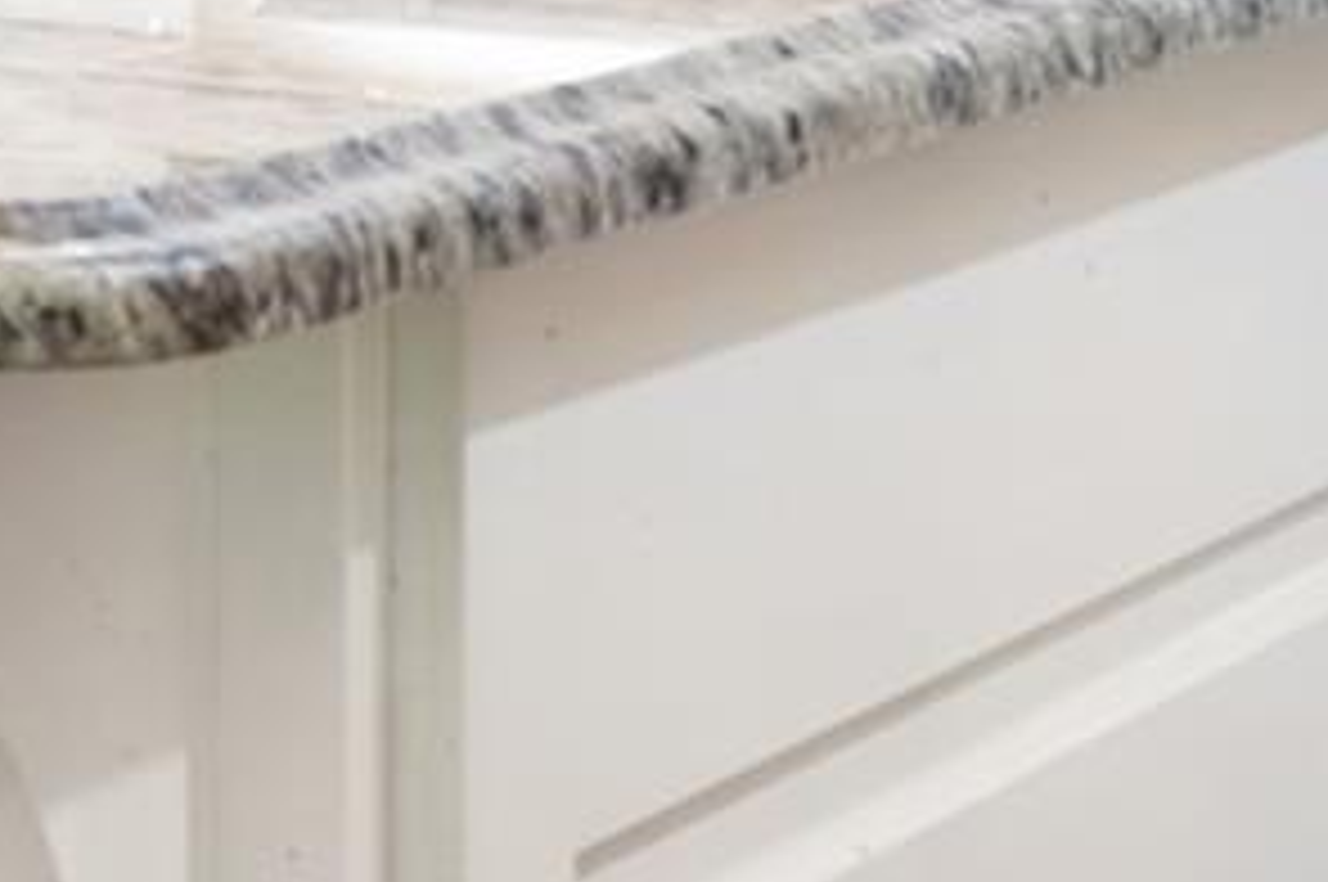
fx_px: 5380
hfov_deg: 12.2
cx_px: -1472
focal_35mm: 146
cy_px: -763
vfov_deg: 8.9
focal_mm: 21
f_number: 8
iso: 400
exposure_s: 1/1.25
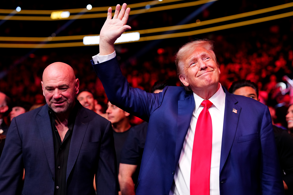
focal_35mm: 50
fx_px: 407
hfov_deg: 39.6
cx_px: 146
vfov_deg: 27.0
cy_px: 98
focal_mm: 50
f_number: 2.2
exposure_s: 1/640
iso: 2000
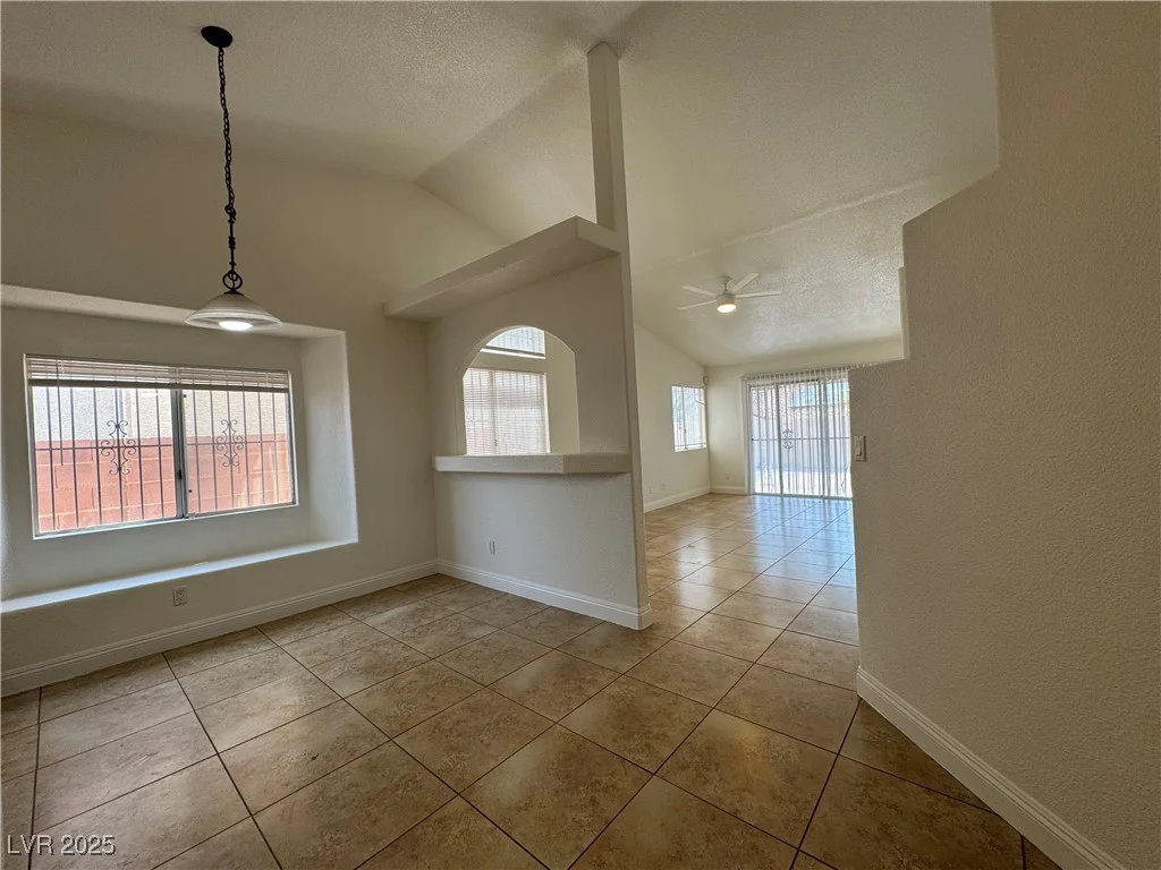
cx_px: 580
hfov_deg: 102.1
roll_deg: +3.3
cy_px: 435
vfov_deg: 85.7
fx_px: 470
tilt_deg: -0.4
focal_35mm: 14
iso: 64
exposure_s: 1/120
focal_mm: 2.22
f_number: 2.2
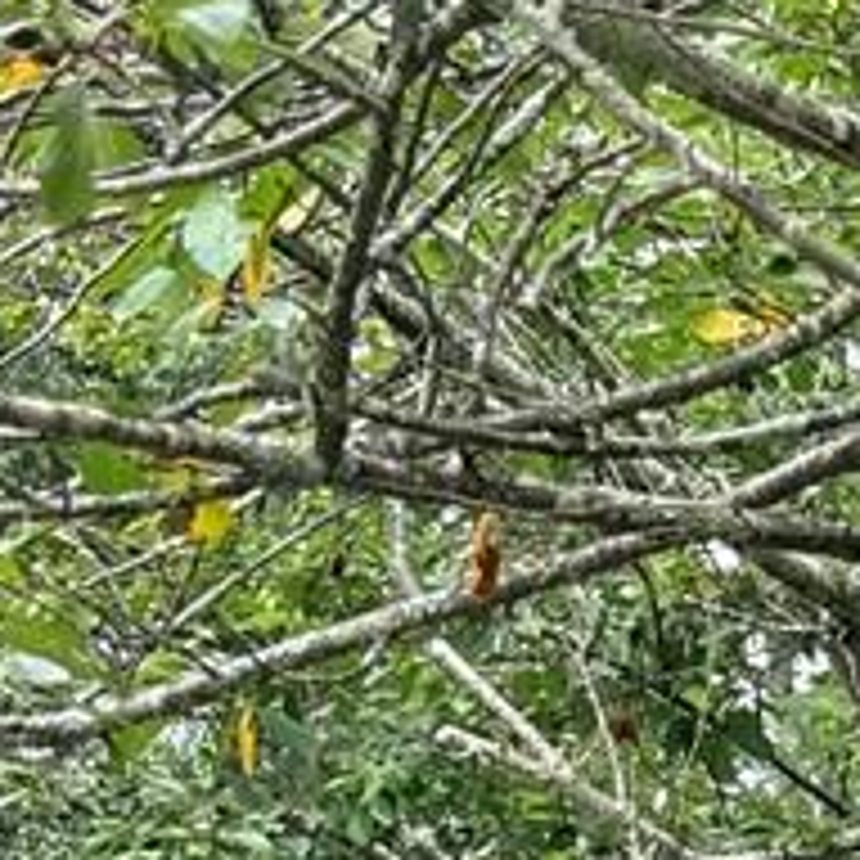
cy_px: 1679
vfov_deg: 13.3
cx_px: 1481
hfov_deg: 13.8
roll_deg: +0.0
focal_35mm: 114
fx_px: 3204
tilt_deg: +11.0
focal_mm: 6.76
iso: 80
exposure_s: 1/491
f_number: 1.78
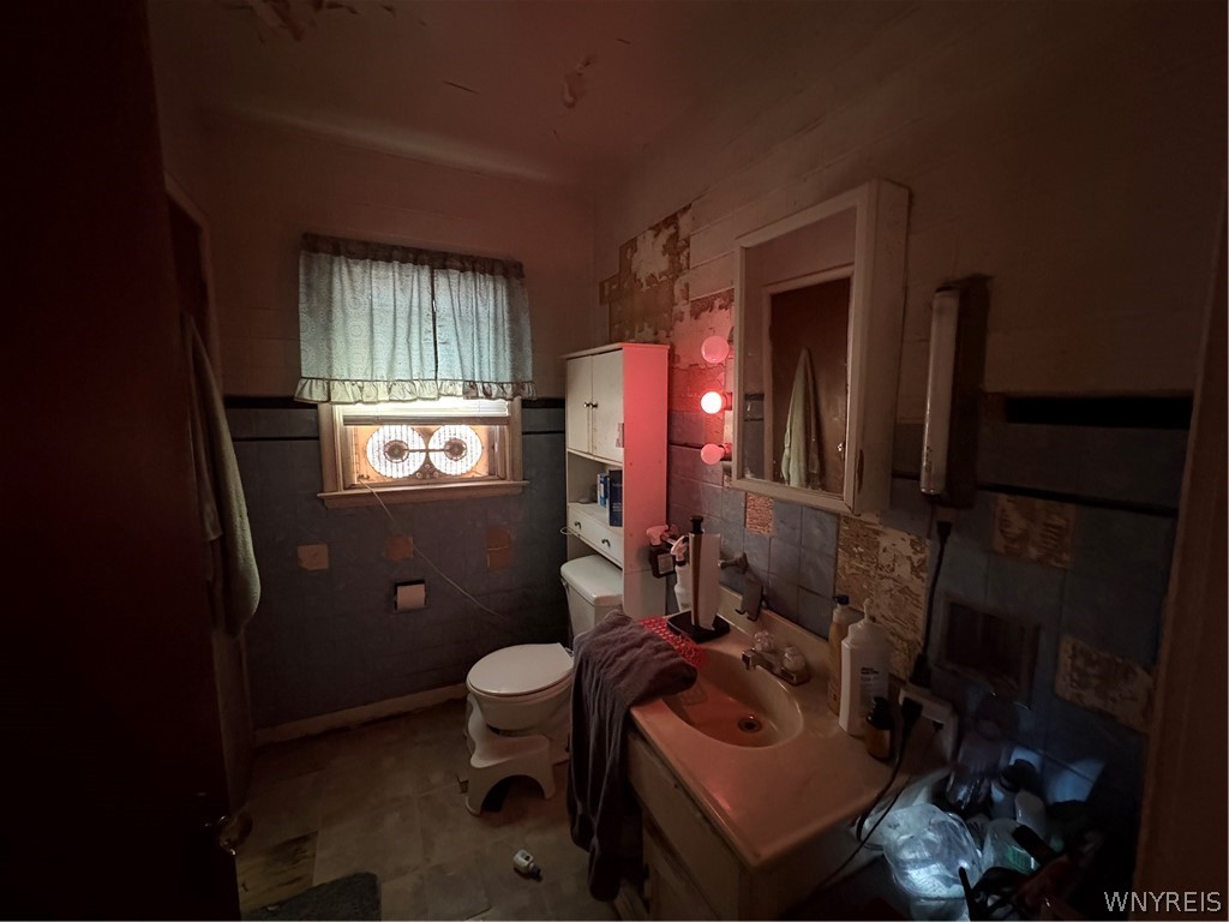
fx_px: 497
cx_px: 614
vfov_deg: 85.7
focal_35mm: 14
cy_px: 461
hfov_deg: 102.1
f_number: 2.2
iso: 1000
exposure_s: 1/34
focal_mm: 2.22
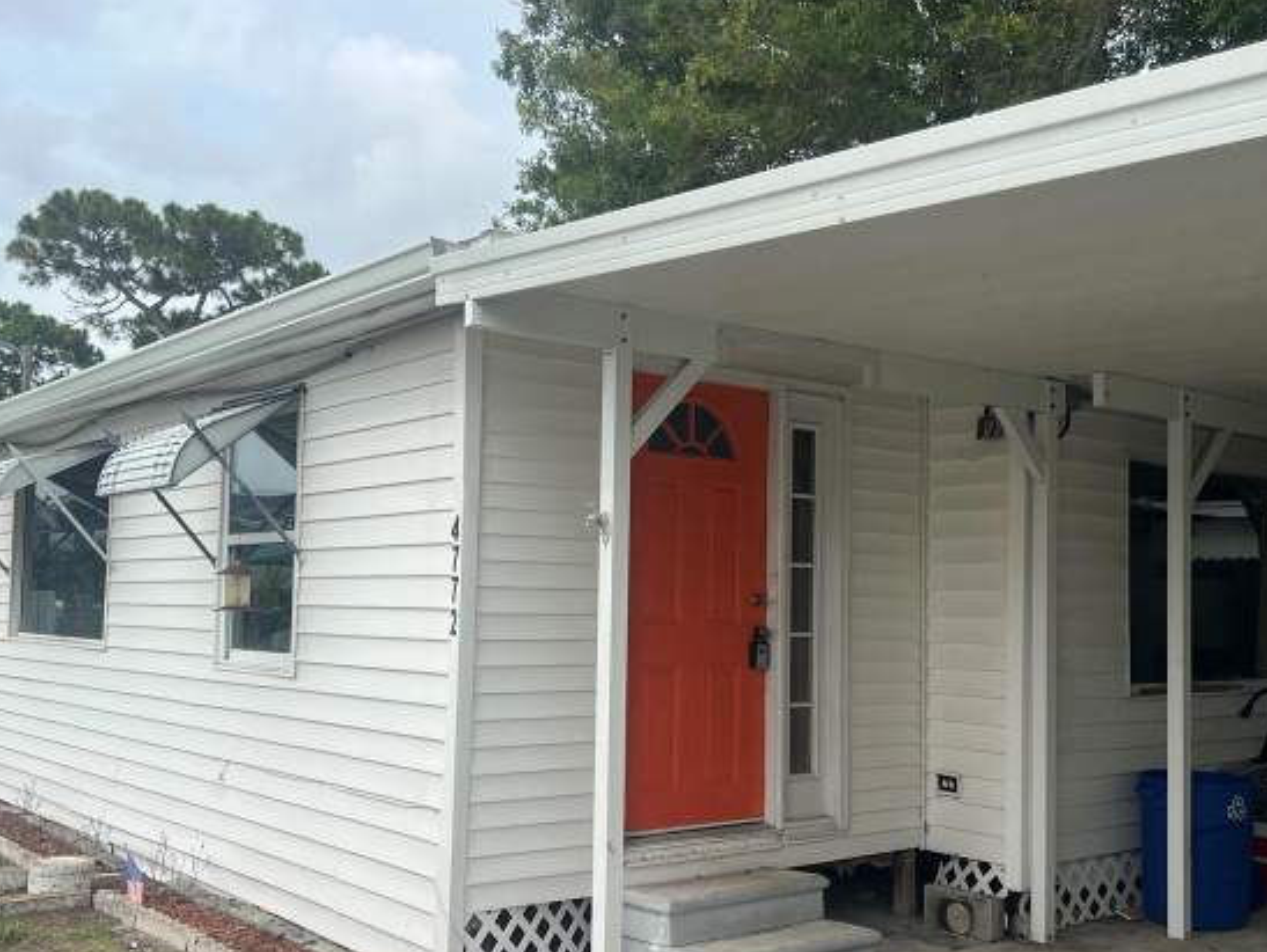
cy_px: 523
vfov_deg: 37.7
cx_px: 630
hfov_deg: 48.9
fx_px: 1392
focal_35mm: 38
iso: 50
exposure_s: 1/3704
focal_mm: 5.7
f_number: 1.5
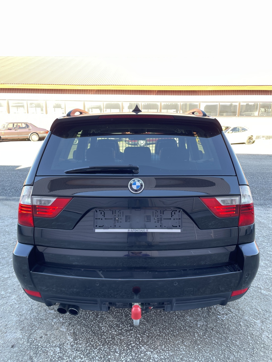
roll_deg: -0.5
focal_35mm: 26
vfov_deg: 67.3
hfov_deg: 53.1
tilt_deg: -12.4
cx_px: 136
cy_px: 181
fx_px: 272
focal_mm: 4.2
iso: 80
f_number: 1.6
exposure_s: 1/121
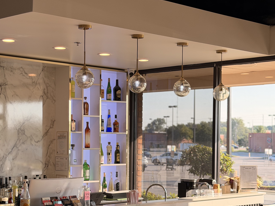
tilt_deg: -0.5
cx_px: 90
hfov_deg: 25.8
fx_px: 596
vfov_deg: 19.6
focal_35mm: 75
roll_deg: -0.1
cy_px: 140
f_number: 1.78
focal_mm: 6.76
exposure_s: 1/828
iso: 100
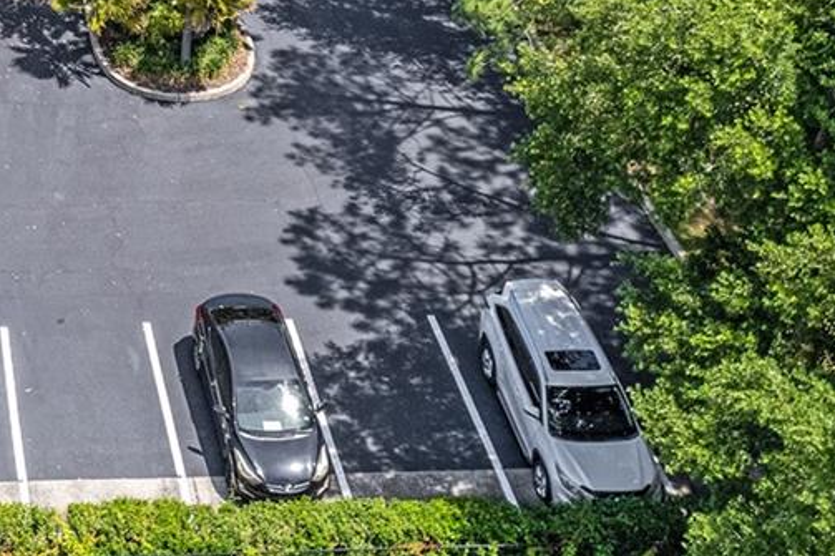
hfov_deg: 25.9
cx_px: -161
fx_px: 1623
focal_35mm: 70
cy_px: -326
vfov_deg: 17.2
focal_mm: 8.38
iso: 120
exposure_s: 1/1600
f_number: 2.8
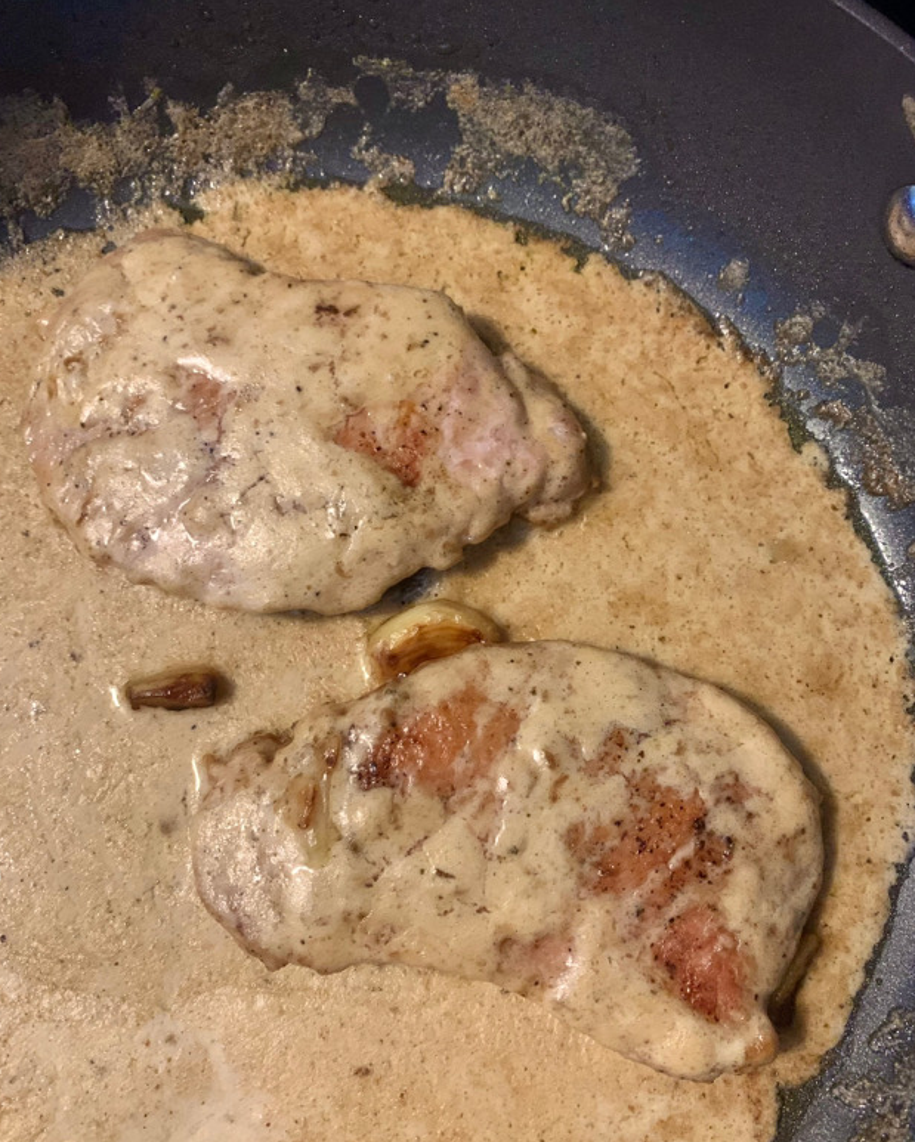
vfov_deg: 62.2
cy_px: 593
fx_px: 947
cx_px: 451
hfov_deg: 51.6
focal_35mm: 28
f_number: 1.8
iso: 500
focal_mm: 4.25
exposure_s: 1/30
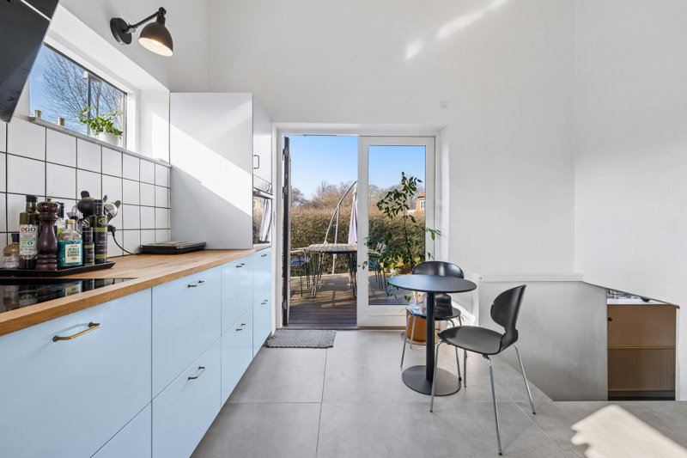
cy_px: 229
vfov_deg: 73.7
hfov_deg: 96.7
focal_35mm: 16
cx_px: 344
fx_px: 305
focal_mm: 16
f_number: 9
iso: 160
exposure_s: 1/60
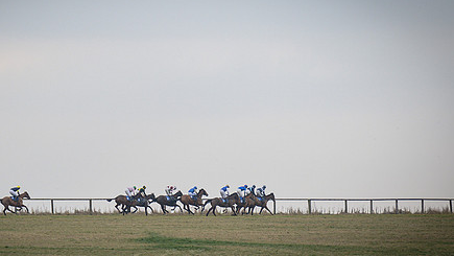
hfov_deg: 3.4
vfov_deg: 1.9
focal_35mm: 634
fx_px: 7635
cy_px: 0
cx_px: 237
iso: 400
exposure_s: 1/1600
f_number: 2.8
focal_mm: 200
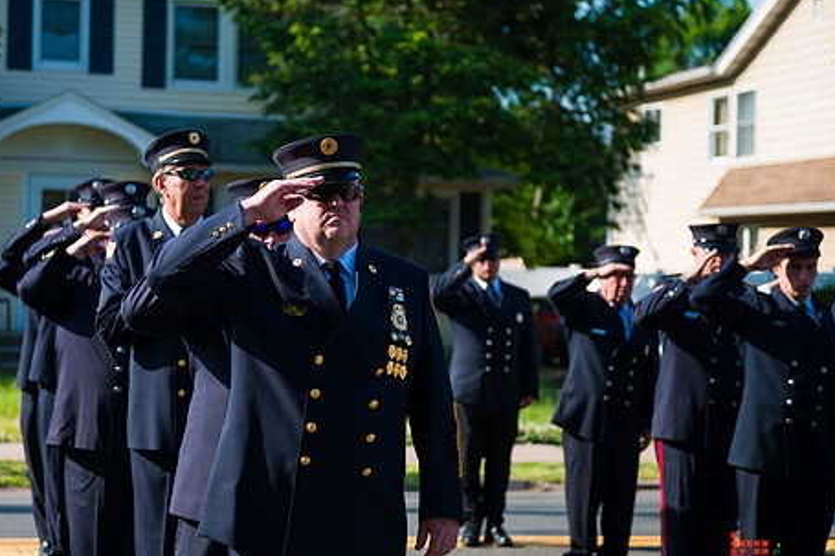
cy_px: 273
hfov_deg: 25.6
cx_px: 328
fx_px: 1832
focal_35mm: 79
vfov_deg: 17.3
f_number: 3.2
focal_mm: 62
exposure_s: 1/2000
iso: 200
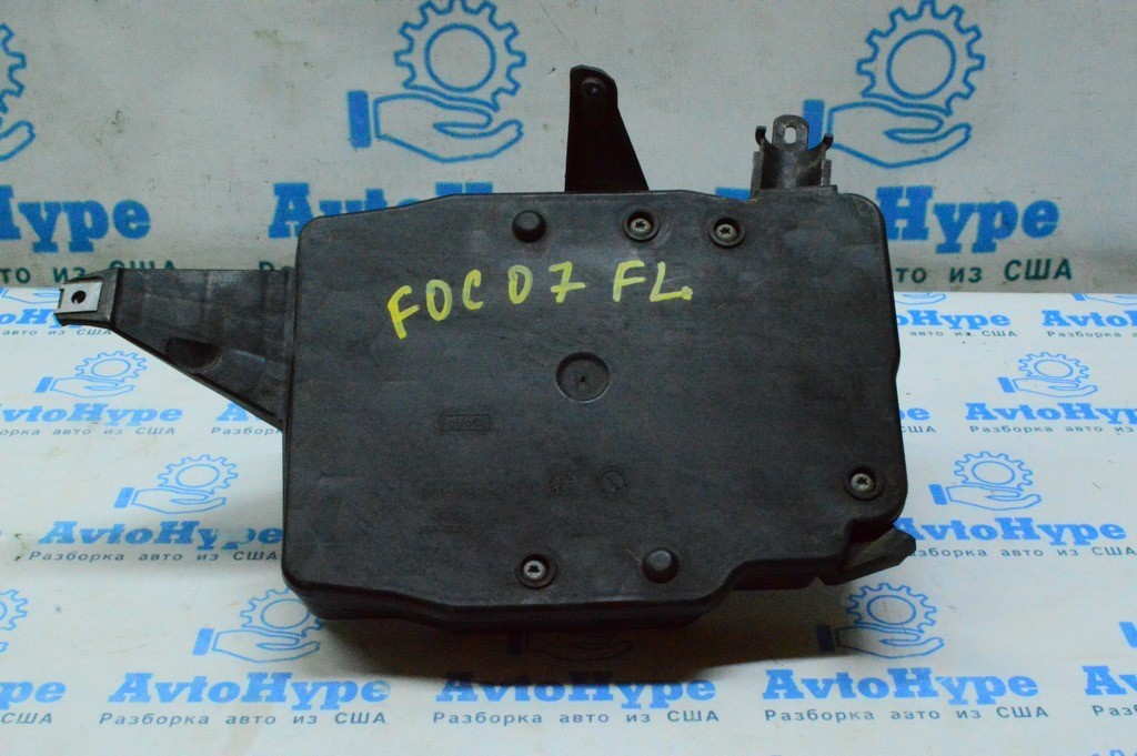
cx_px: 568
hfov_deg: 38.9
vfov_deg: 26.4
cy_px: 378
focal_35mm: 51
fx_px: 1609
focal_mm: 34
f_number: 29
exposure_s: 1/80
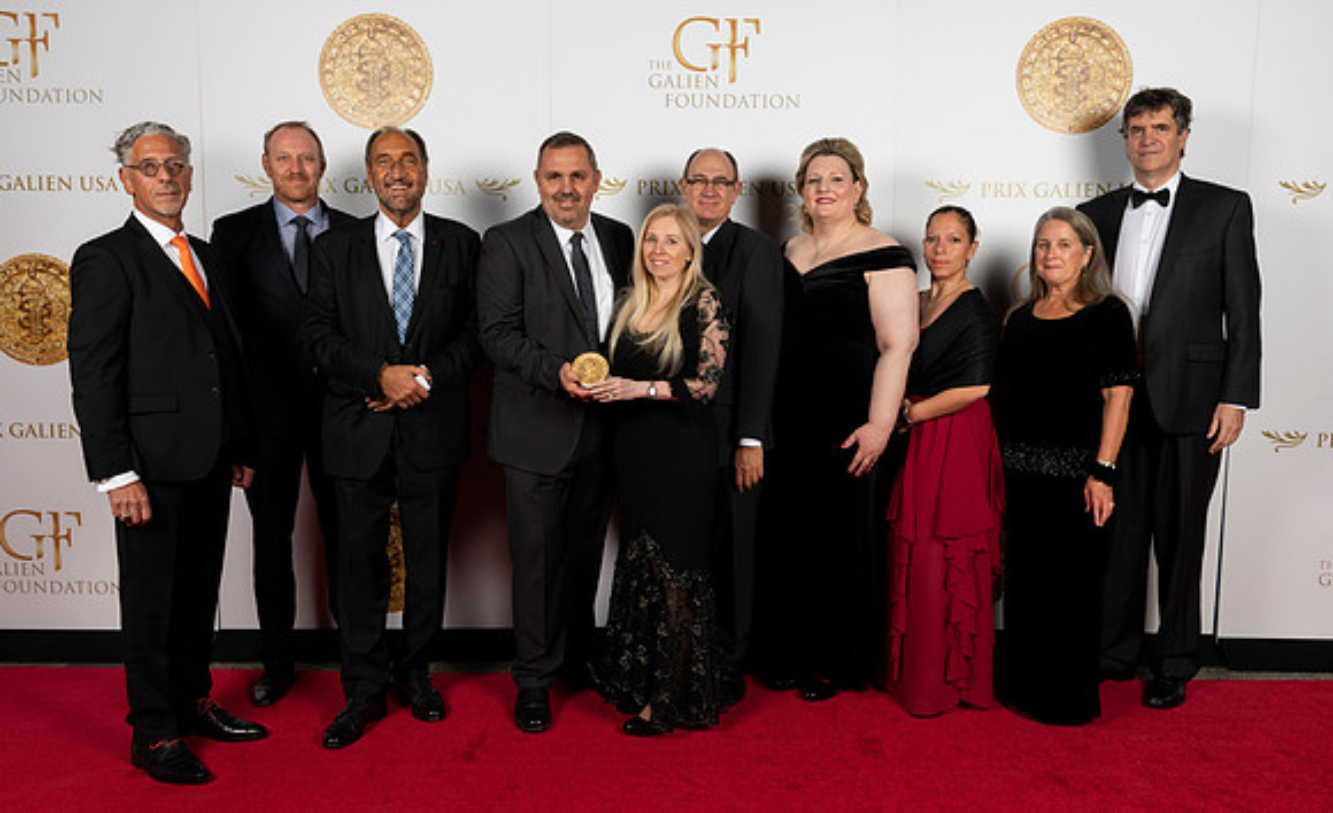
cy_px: 407
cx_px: 688
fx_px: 1093
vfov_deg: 40.8
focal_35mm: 30
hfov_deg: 62.7
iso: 64
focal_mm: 28
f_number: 11
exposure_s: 1/125
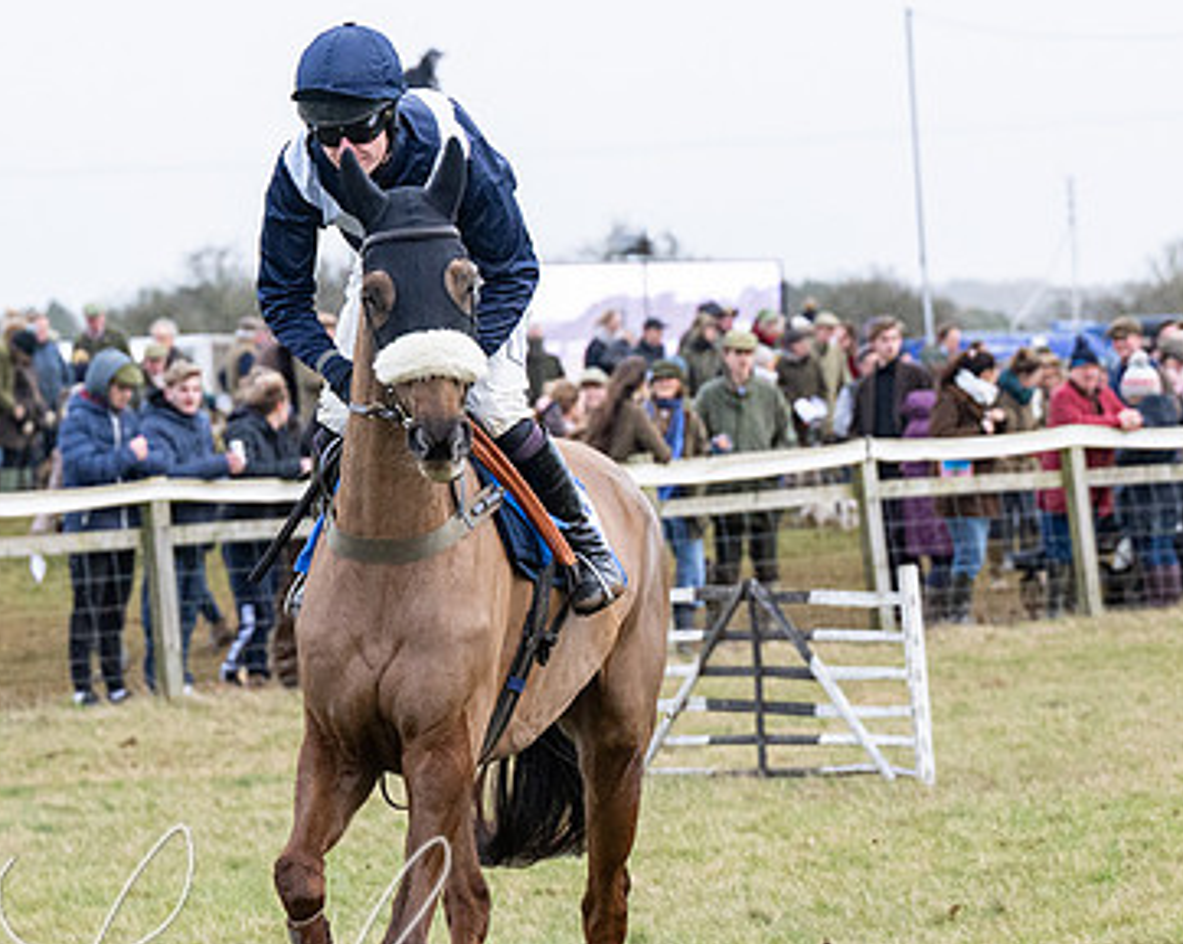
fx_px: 8746
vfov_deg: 6.2
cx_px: 505
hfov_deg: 7.7
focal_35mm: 250
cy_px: 654
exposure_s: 1/1250
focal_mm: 85
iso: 800
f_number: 4
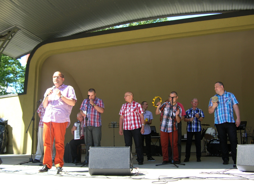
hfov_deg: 51.4
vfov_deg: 39.6
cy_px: 95
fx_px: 264
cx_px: 127
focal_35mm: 36
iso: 50
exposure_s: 1/160
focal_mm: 6
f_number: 2.7
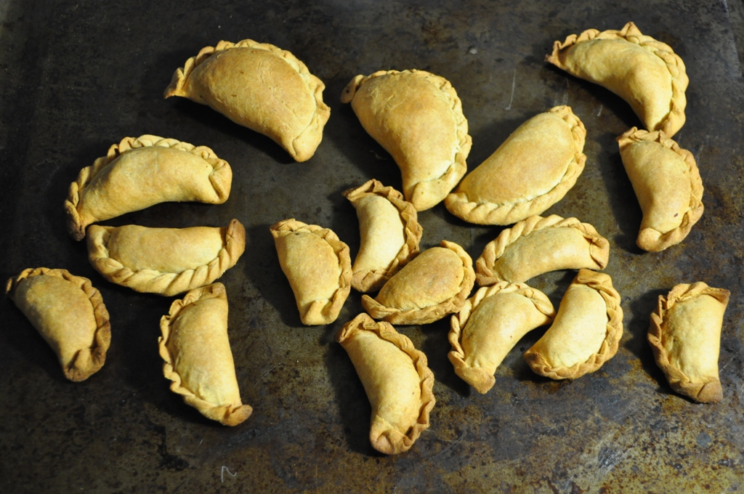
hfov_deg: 41.2
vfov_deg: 28.0
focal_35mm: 48
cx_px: 372
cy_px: 247
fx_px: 991
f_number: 4.8
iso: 1600
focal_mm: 32
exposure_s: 1/25
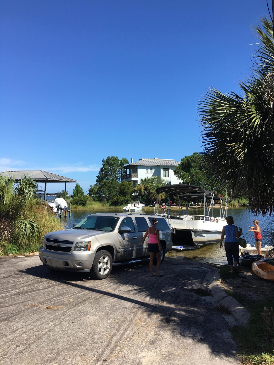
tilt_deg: +3.1
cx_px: 137
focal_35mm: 29
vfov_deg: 61.7
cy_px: 182
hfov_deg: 48.2
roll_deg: -0.3
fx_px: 306
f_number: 2.2
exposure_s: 1/1282
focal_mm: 4.15
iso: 25
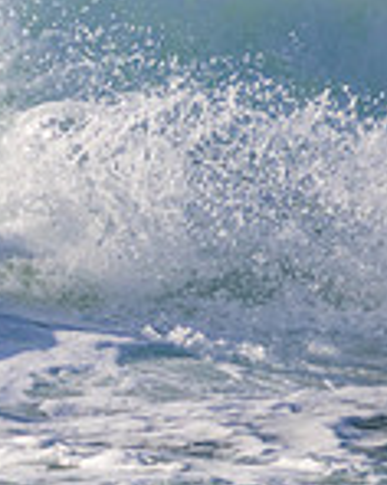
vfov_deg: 0.7
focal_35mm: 2953
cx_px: -466
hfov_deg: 0.5
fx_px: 42366
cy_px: 185
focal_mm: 800
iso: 1250
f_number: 11
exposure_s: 1/2000
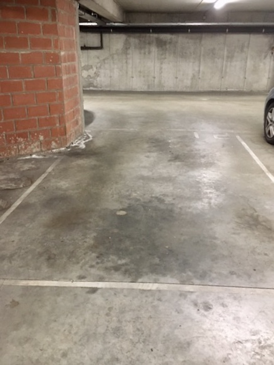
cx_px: 137
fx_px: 306
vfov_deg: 61.7
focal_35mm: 29
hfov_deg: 48.2
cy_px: 182
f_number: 2.2
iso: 200
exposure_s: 1/25
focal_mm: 4.15
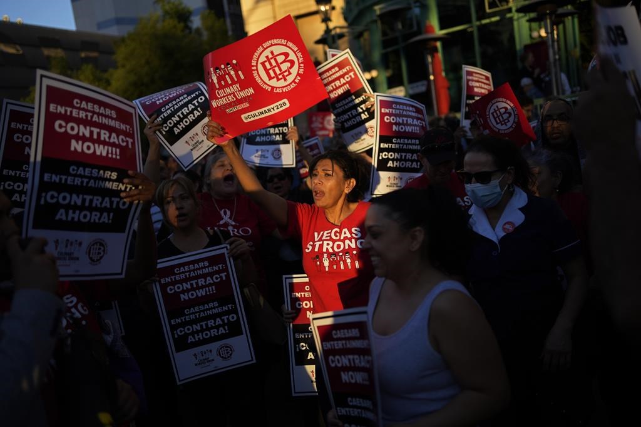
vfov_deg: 37.9
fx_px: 623
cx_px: 320
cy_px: 214
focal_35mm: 35
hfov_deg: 54.4
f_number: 1.8
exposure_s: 1/1250
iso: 100
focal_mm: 35
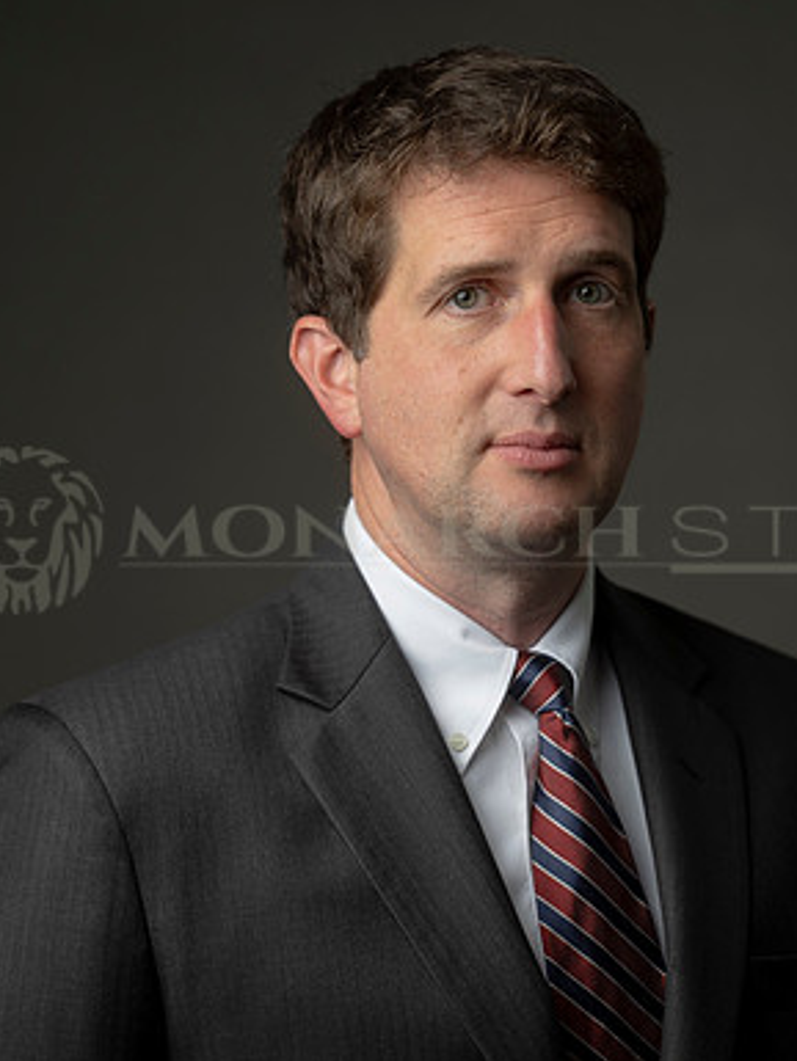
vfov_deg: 6.8
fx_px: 8898
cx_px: 513
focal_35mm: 290
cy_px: 530
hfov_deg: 5.1
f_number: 3.5
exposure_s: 1/200
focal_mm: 200
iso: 100
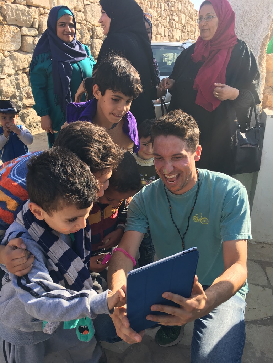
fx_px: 305
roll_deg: +0.2
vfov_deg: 61.7
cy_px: 182
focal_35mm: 29
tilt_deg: -19.5
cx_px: 136
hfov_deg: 48.2
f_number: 2.2
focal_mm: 4.15
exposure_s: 1/472
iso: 25
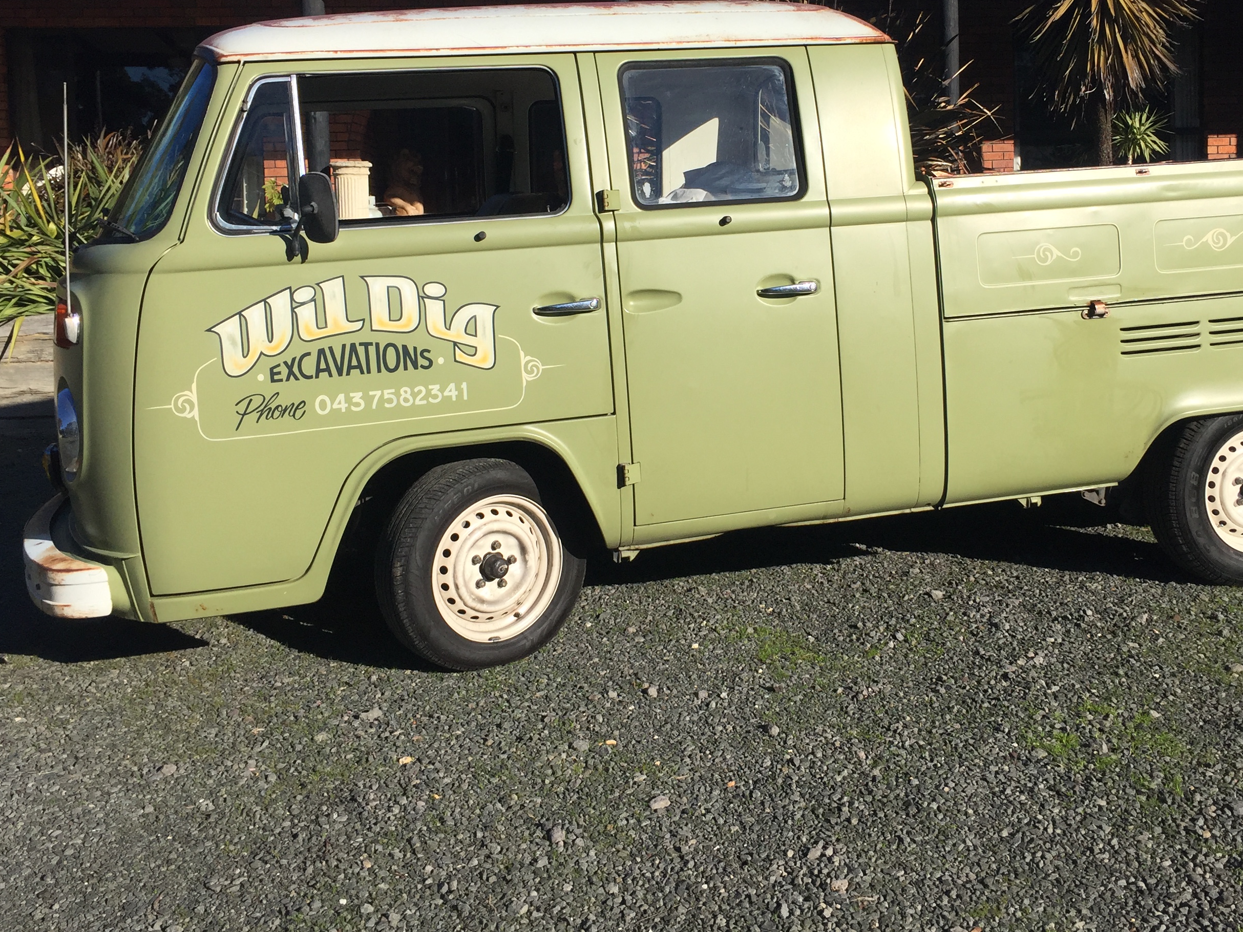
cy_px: 311
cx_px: 724
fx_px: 1400
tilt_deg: -4.5
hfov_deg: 47.7
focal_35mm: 39
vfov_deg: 36.4
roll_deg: +1.1
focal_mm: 4.15
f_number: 2.2
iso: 32
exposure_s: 1/2475
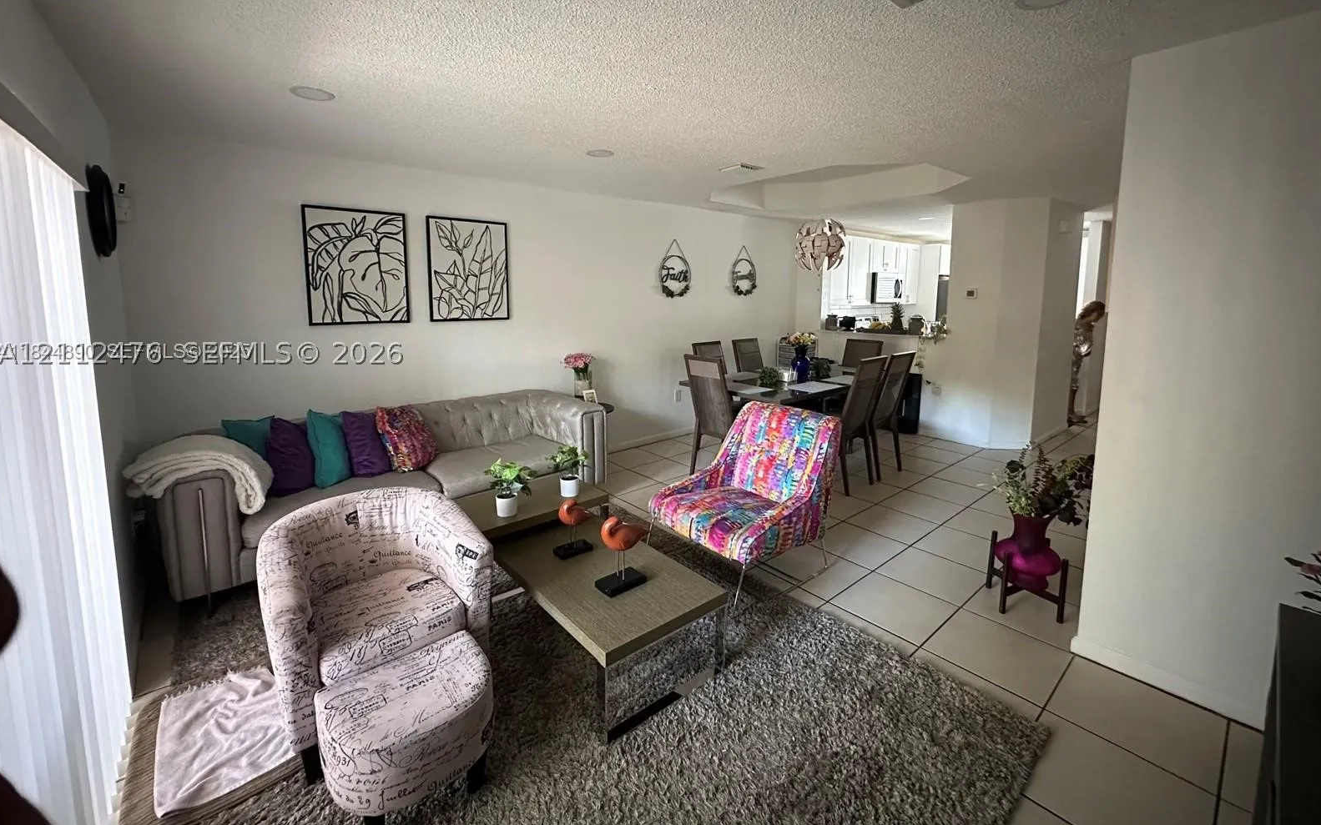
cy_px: 353
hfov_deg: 101.5
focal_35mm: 15
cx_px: 658
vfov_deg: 74.4
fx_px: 540
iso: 640
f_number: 2.2
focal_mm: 2.22
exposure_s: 1/60
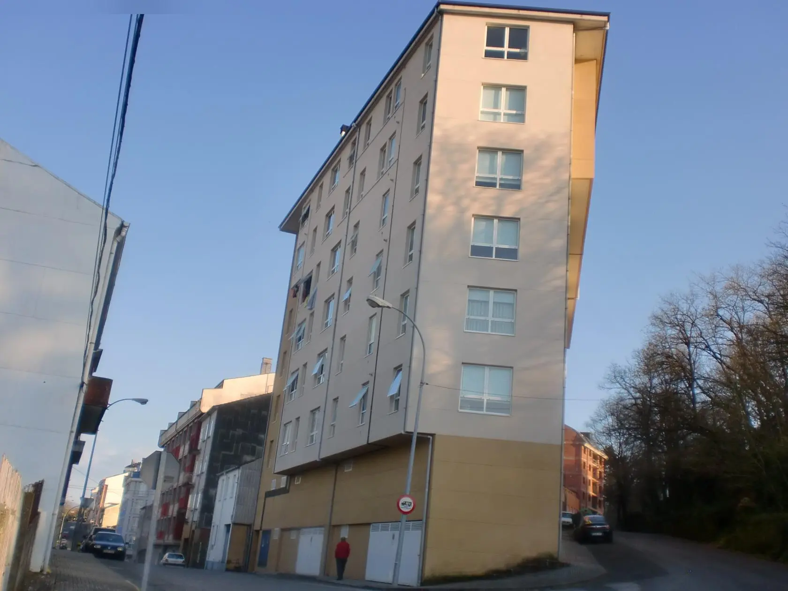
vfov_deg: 40.7
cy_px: 296
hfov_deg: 52.6
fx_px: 797
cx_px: 394
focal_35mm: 35
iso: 64
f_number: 3.1
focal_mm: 6.3
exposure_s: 1/500
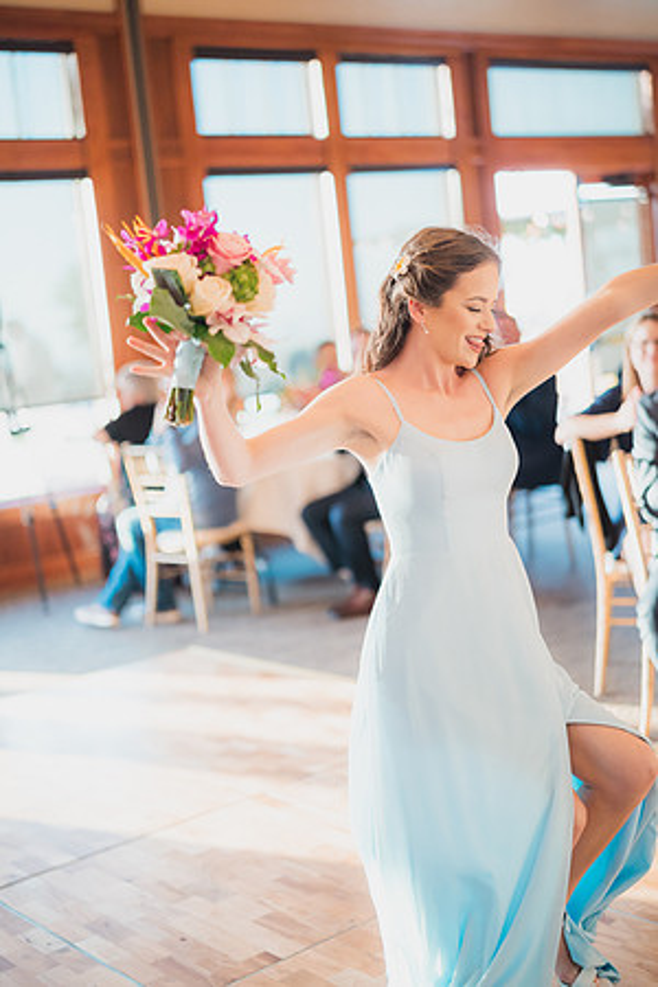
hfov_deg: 27.0
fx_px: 1371
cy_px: 494
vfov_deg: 39.6
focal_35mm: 50
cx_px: 329
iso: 1250
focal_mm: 50
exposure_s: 1/800
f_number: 1.4
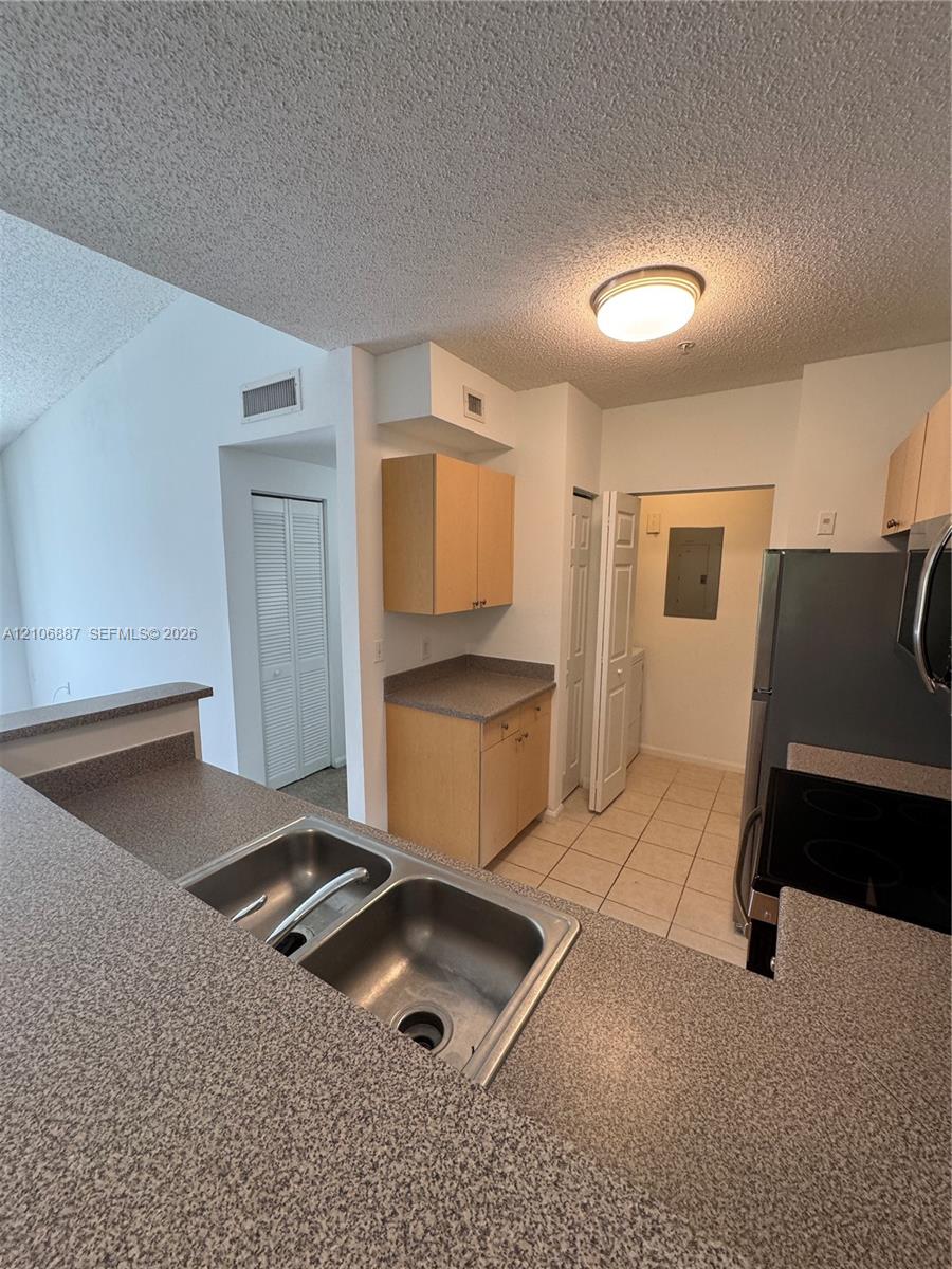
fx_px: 513
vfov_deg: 102.1
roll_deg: -0.8
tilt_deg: -10.0
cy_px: 634
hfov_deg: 85.7
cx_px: 476
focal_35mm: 14
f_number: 2.2
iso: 200
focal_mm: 2.22
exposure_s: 1/120
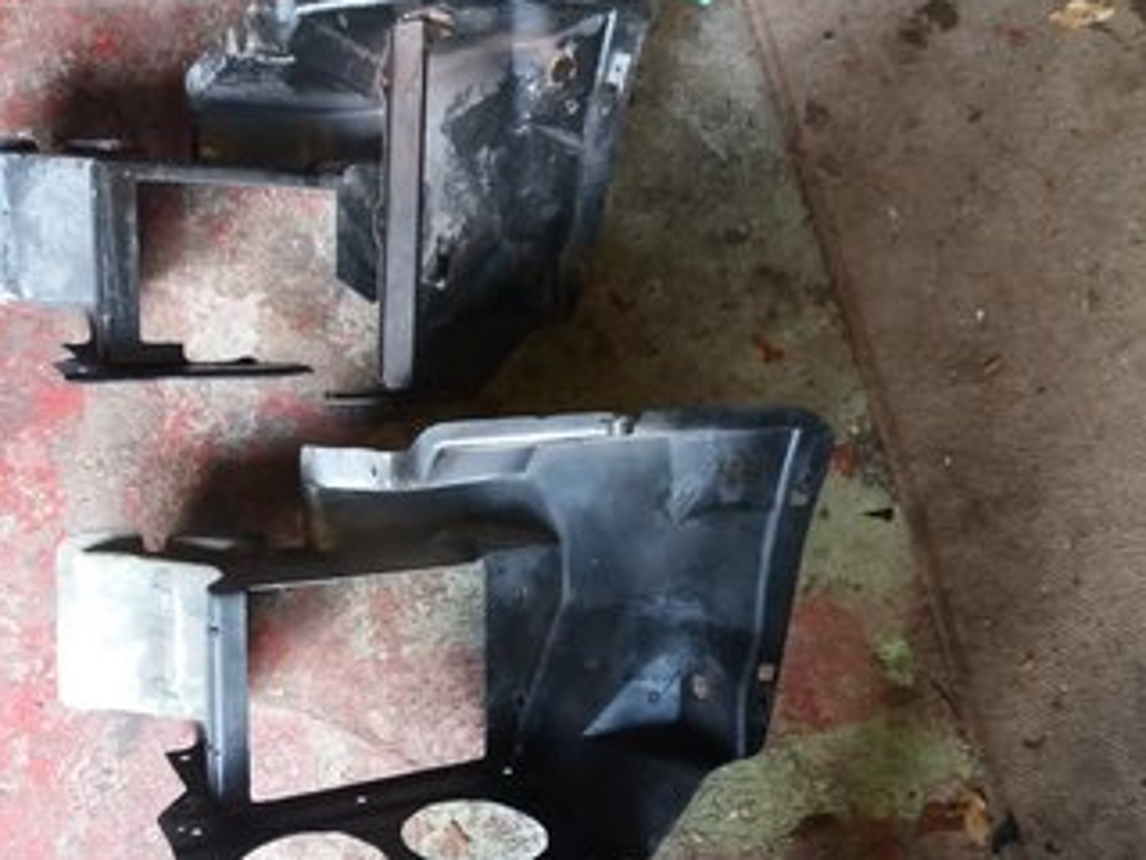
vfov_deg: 40.6
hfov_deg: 52.2
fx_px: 1159
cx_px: 440
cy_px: 494
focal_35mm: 35
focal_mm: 3.7
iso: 125
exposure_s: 1/33
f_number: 1.9
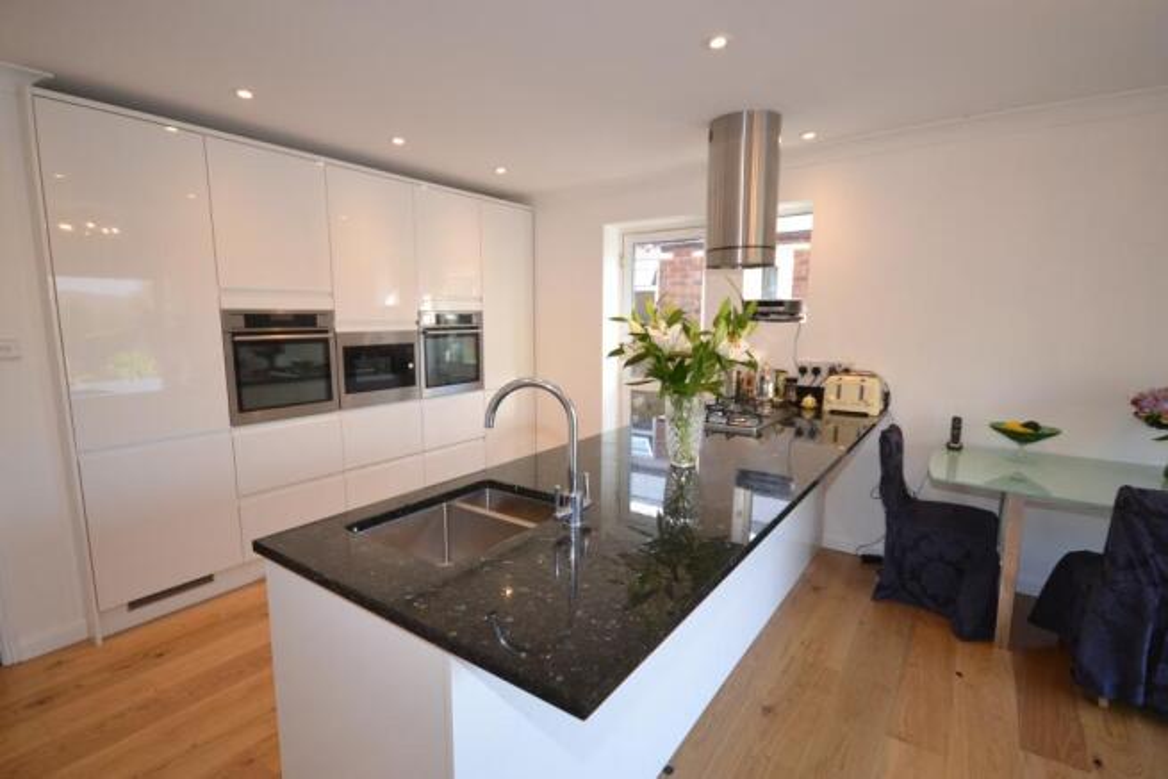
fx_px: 560
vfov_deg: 69.7
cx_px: 584
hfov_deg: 92.4
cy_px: 390
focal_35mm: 17
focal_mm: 11.5
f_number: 4.5
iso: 400
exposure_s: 1/80
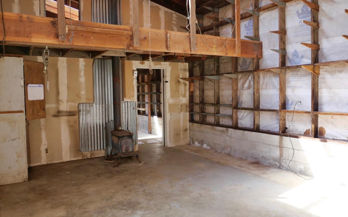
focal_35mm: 26
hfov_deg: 70.4
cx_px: 176
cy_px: 103
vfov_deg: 47.6
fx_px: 247
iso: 200
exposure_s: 1/125
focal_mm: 10.9
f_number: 1.7
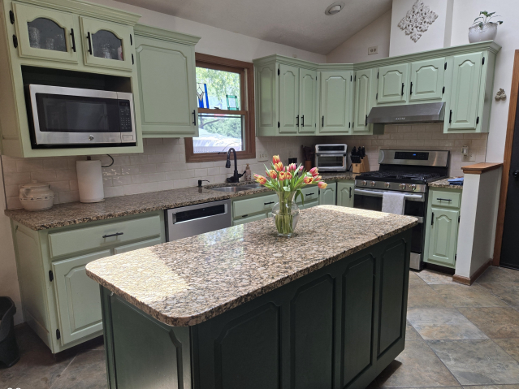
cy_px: 201
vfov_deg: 56.8
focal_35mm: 24
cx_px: 269
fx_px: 360
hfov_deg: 71.6
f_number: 1.8
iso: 64
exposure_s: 1/120
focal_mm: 5.4
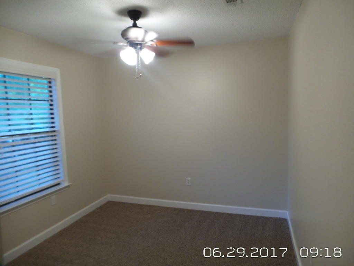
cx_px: 177
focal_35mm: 23
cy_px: 133
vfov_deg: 58.9
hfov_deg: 73.9
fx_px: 235
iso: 250
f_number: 2.8
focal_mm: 4.1
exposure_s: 1/30
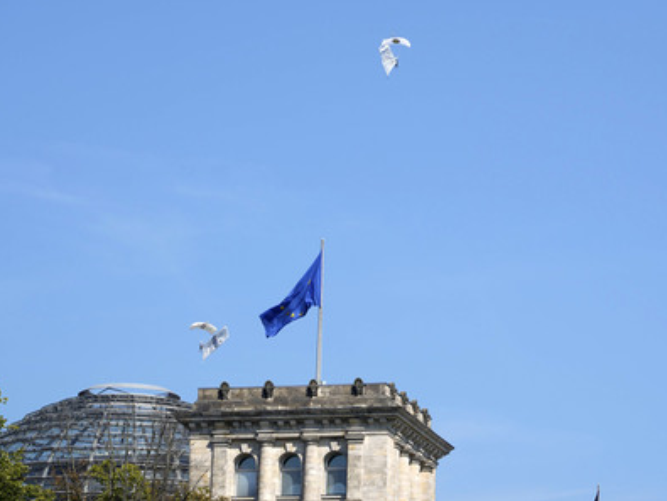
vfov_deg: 18.5
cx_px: 349
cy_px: 250
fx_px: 1543
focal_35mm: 80
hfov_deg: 24.4
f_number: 5.6
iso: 64
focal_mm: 73
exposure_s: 1/500
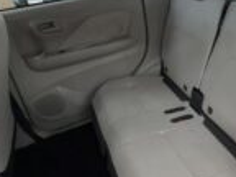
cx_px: 211
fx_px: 232
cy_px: 98
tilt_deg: -32.7
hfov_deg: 48.4
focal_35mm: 34
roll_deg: +2.6
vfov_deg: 41.7
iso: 320
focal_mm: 2.22
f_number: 2.2
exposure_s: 1/100
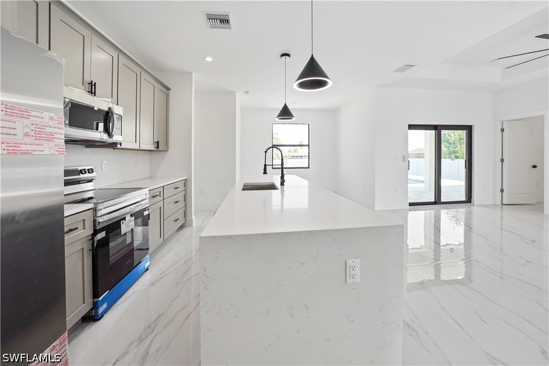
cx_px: 274
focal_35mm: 12
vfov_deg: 90.0
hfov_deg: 112.6
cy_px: 183
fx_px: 183
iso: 160
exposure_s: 1/250
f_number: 4
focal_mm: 12
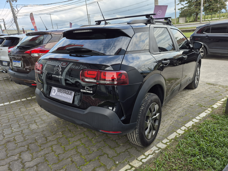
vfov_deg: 58.9
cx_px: 114
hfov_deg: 73.9
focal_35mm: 23
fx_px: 151
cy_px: 86
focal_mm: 5.4
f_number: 1.8
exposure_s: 1/604
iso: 25
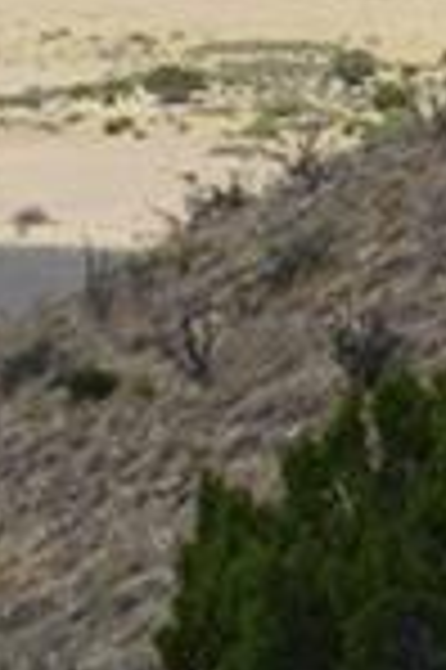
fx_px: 8400
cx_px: 545
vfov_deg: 4.6
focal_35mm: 451
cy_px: -160
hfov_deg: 3.0
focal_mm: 28
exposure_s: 1/400
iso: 400
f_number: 11
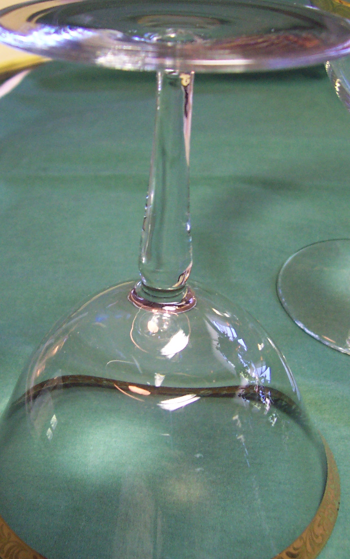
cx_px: 154
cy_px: 298
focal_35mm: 48
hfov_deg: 26.9
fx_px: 732
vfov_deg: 41.8
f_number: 2.8
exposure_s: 1/20
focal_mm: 5.6
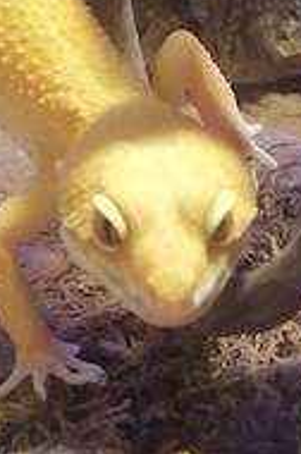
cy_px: -19
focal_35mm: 158
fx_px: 1989
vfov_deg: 12.8
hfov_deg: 8.6
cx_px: -33
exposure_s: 1/20
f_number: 1.8
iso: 500
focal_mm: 3.95
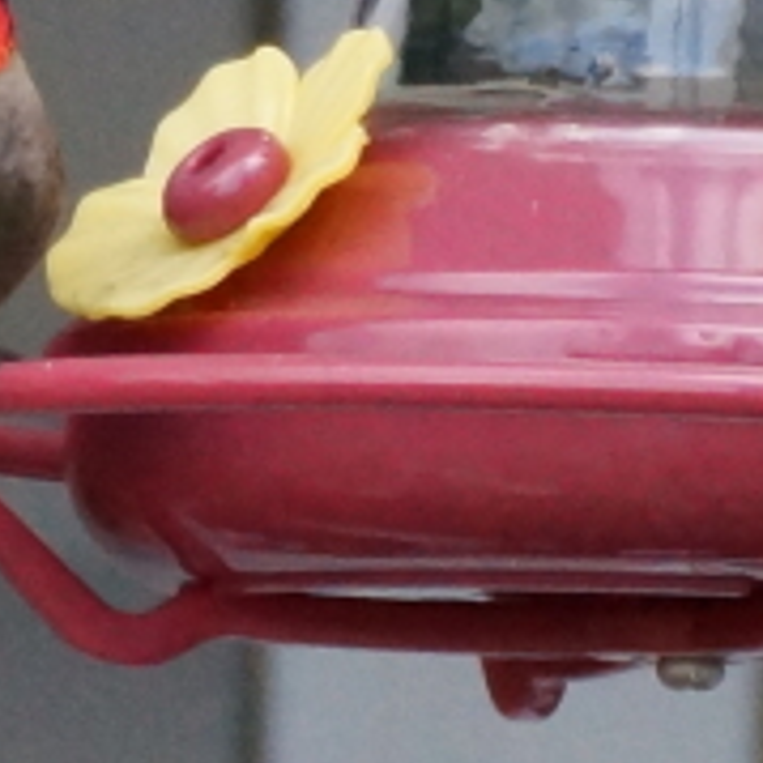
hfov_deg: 1.0
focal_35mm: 1780
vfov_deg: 1.0
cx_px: -456
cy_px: -350
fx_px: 44389
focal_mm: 250
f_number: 6.3
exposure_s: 1/400
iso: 1600
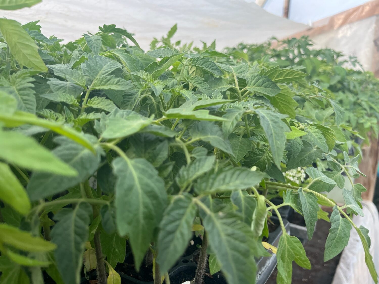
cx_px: 190
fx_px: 285
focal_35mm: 26
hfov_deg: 67.3
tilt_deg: -11.4
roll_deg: -3.1
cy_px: 142
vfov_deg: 53.1
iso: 50
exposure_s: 1/827
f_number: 1.6
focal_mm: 5.1
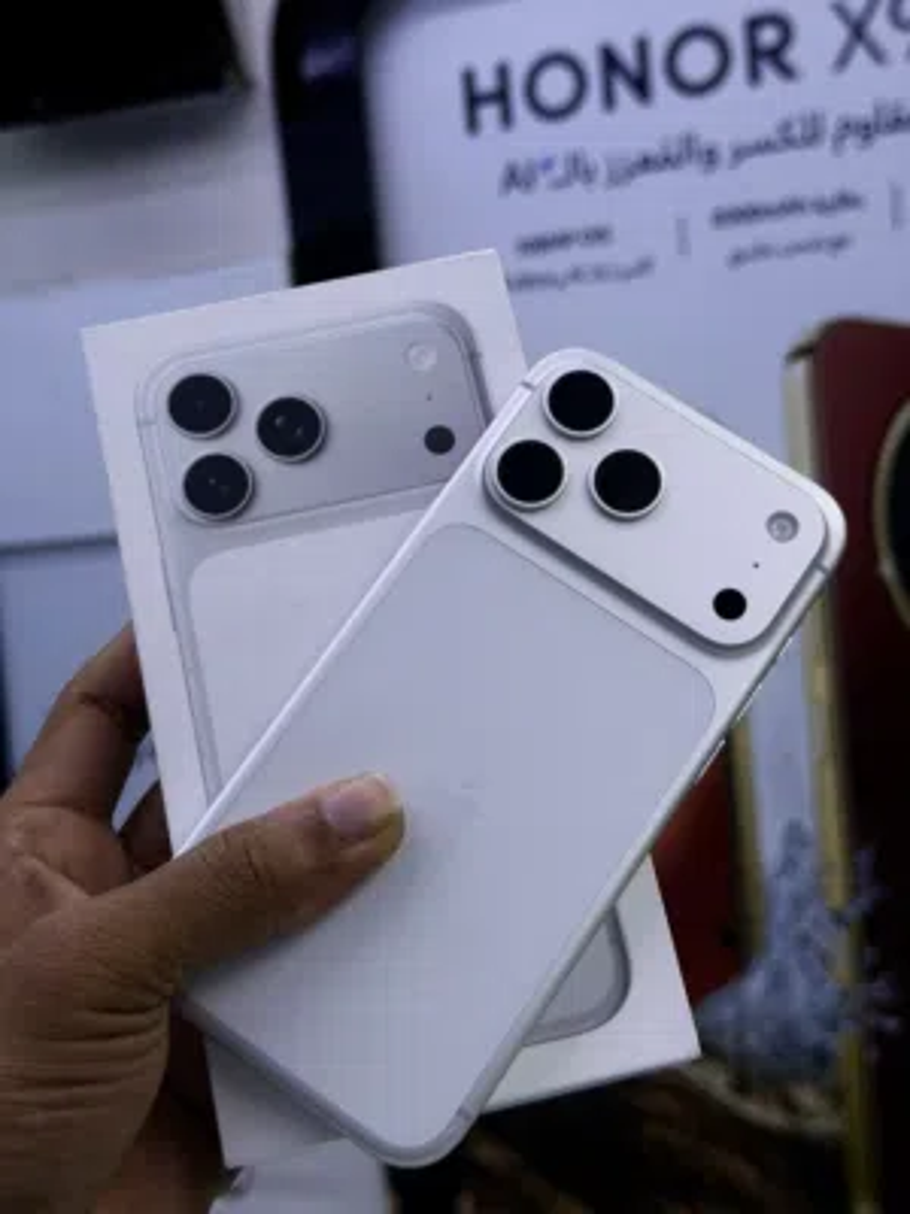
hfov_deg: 30.3
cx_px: 455
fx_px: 1682
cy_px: 607
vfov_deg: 39.7
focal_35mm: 48
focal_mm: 6.76
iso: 64
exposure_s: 1/425
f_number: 1.78
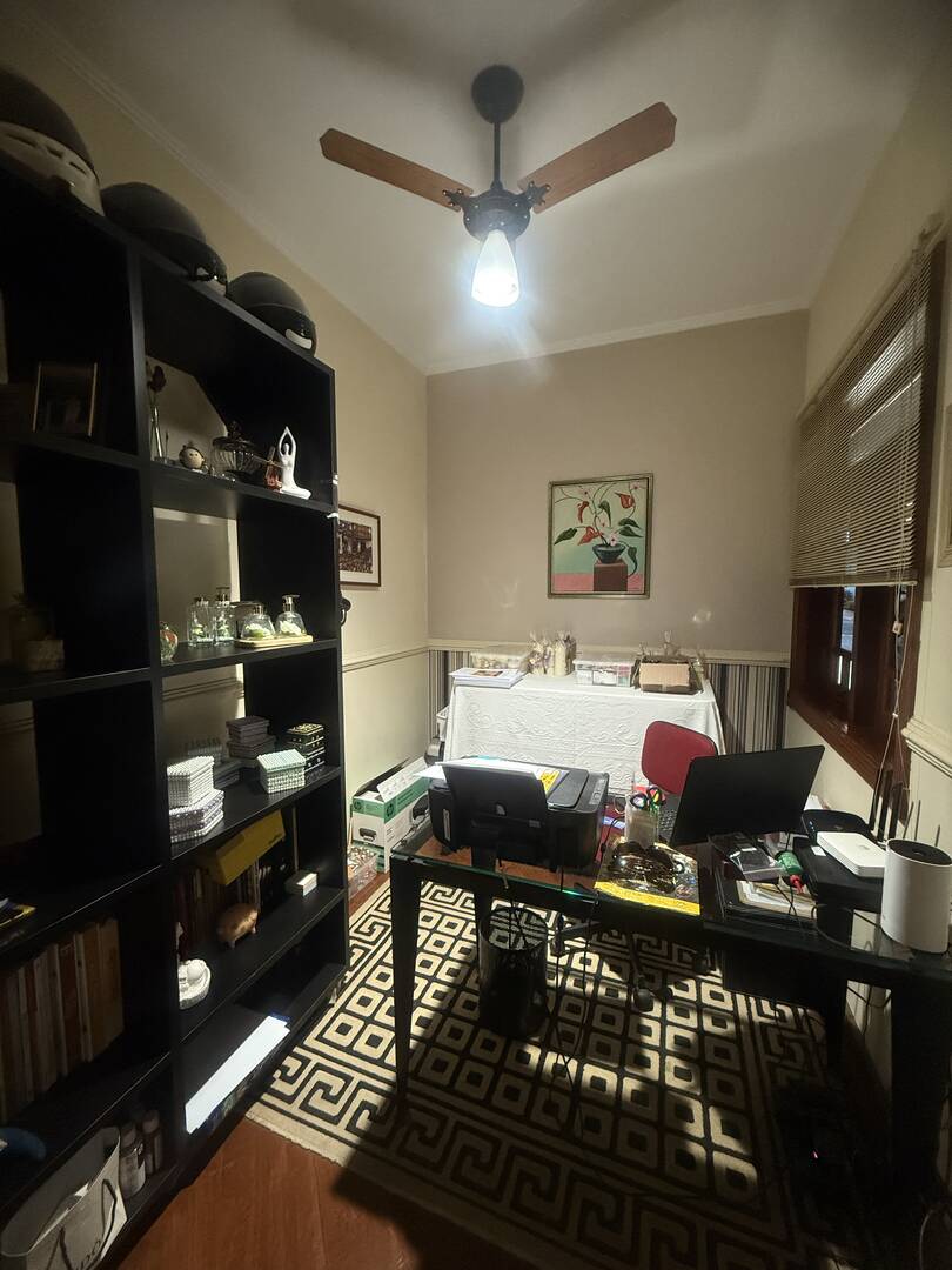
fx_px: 513
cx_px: 476
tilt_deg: -3.8
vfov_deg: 102.1
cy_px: 635
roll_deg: -0.5
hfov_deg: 85.7
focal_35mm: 14
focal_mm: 2.22
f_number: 2.2
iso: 640
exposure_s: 1/60
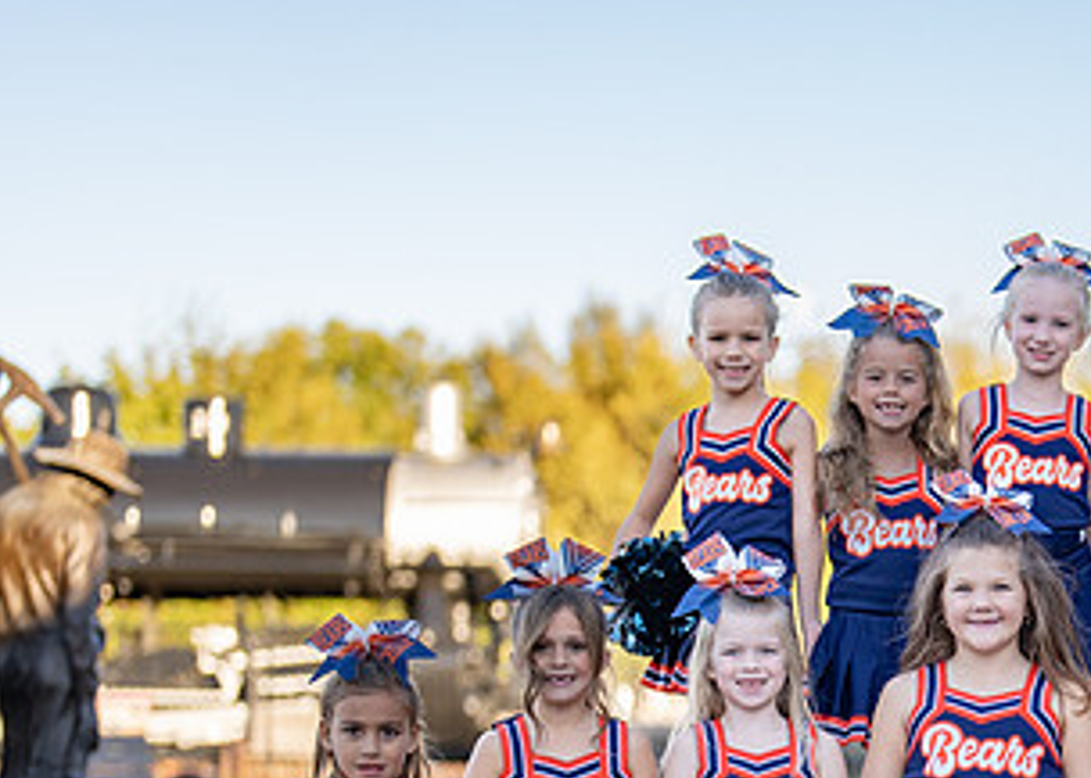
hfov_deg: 16.1
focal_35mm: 122
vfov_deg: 11.6
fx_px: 3779
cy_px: 834
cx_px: 1116
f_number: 1.2
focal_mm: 50
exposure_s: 1/1600
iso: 100
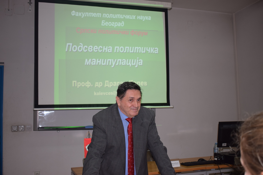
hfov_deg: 47.9
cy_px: 88
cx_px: 132
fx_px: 296
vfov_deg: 33.0
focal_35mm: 40
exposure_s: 1/80
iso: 400
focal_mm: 27
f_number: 4
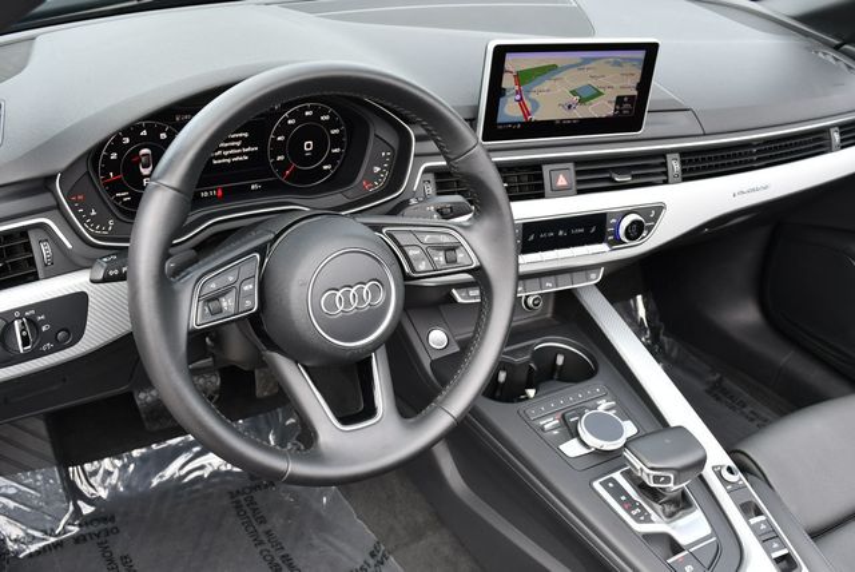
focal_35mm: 40
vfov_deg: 33.5
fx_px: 951
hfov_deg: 48.4
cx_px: 428
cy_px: 286
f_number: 5.6
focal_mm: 20
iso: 400
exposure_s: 1/250
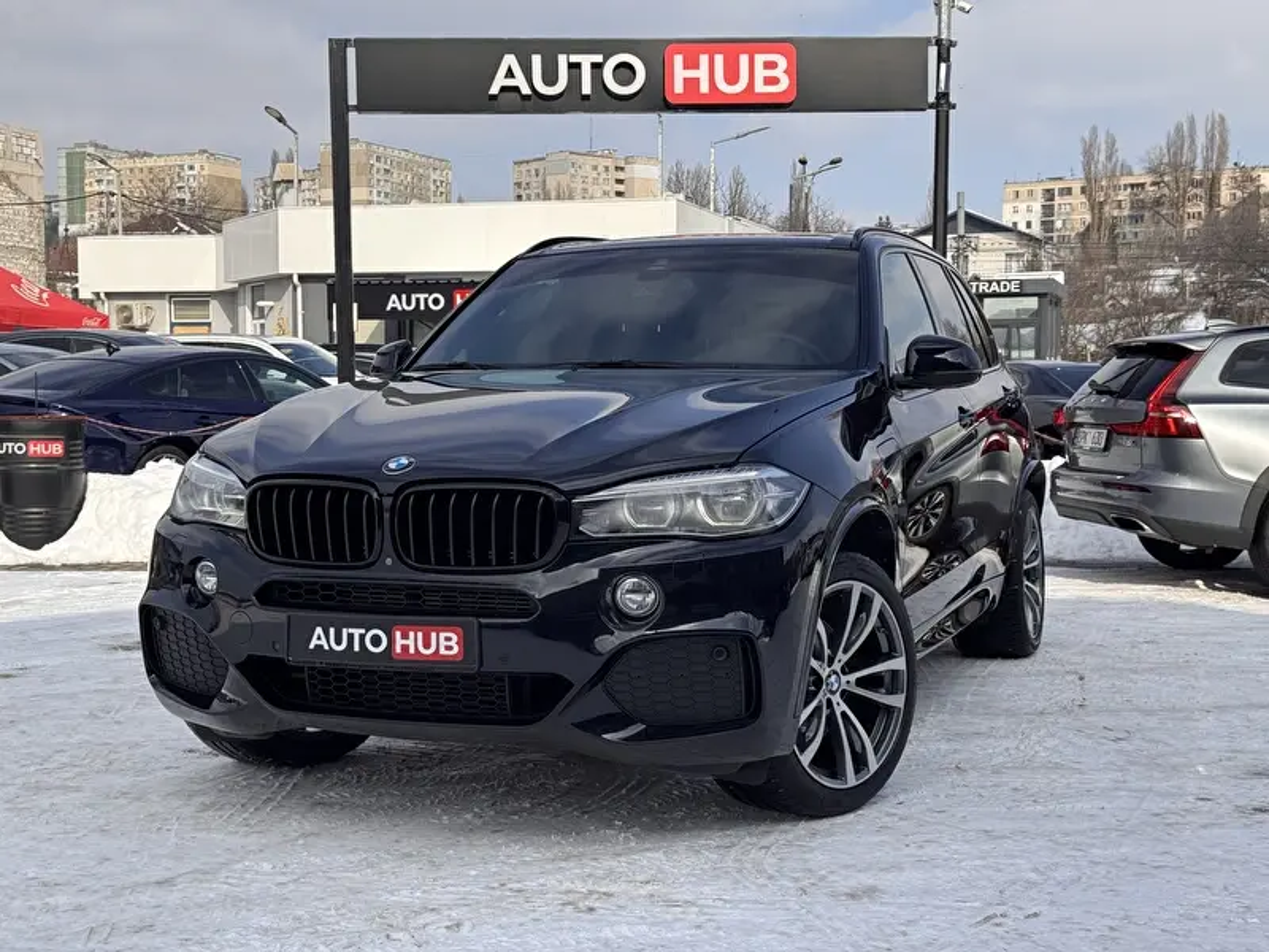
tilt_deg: -3.4
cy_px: 476
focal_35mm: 48
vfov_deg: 30.3
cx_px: 634
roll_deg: -0.1
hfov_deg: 39.7
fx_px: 1760
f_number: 1.78
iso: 64
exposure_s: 1/4975
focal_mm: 6.76
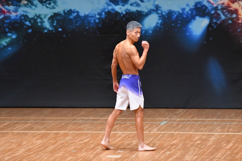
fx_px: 1915
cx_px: 121
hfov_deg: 7.2
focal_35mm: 285
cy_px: 80
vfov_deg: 4.8
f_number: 5.6
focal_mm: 190
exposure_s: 1/400
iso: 8000
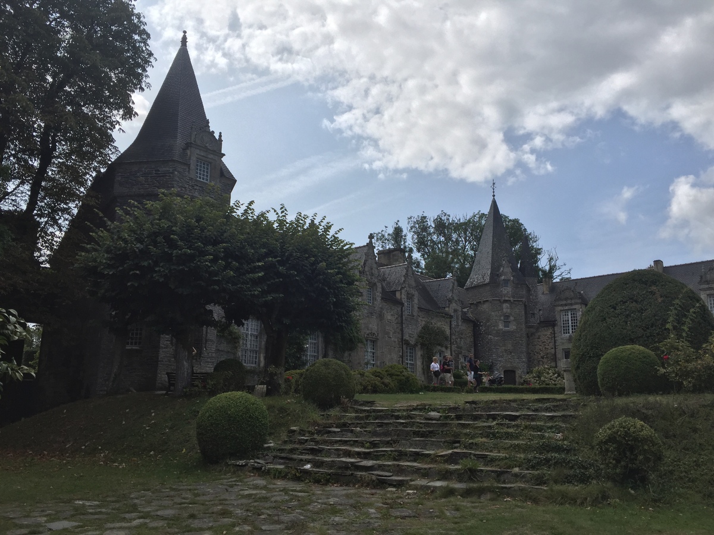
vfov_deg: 48.2
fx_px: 598
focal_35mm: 29
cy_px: 268
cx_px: 357
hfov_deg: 61.7
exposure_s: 1/3968
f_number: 2.2
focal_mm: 4.15
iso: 32
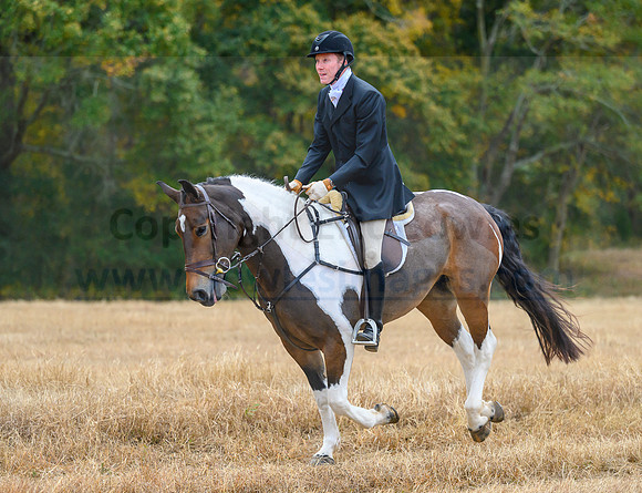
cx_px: 321
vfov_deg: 10.9
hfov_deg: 14.2
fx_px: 2580
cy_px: 239
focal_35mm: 138
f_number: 2.8
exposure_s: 1/2000
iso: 1600
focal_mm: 110
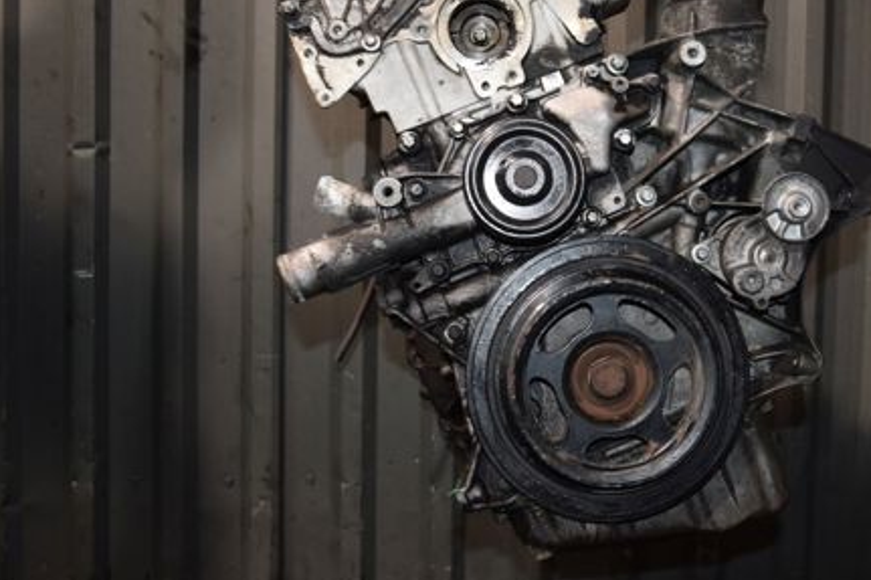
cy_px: 216
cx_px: 515
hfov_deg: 42.0
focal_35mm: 47
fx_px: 1130
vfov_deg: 28.7
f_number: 5
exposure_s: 1/60
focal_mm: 21
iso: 800
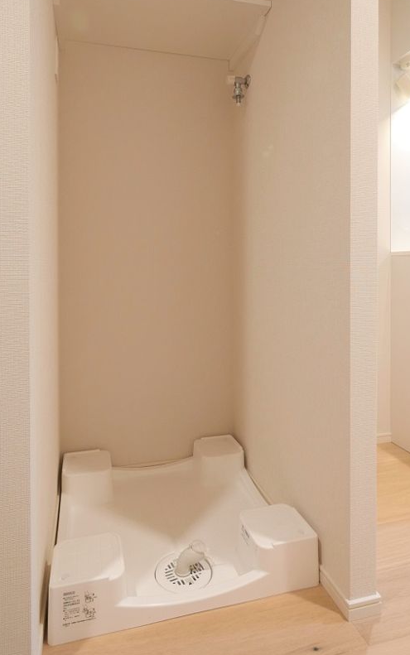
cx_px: 174
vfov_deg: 90.0
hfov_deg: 64.7
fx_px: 322
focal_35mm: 18
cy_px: 266
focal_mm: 7
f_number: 4
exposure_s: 1/20
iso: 640
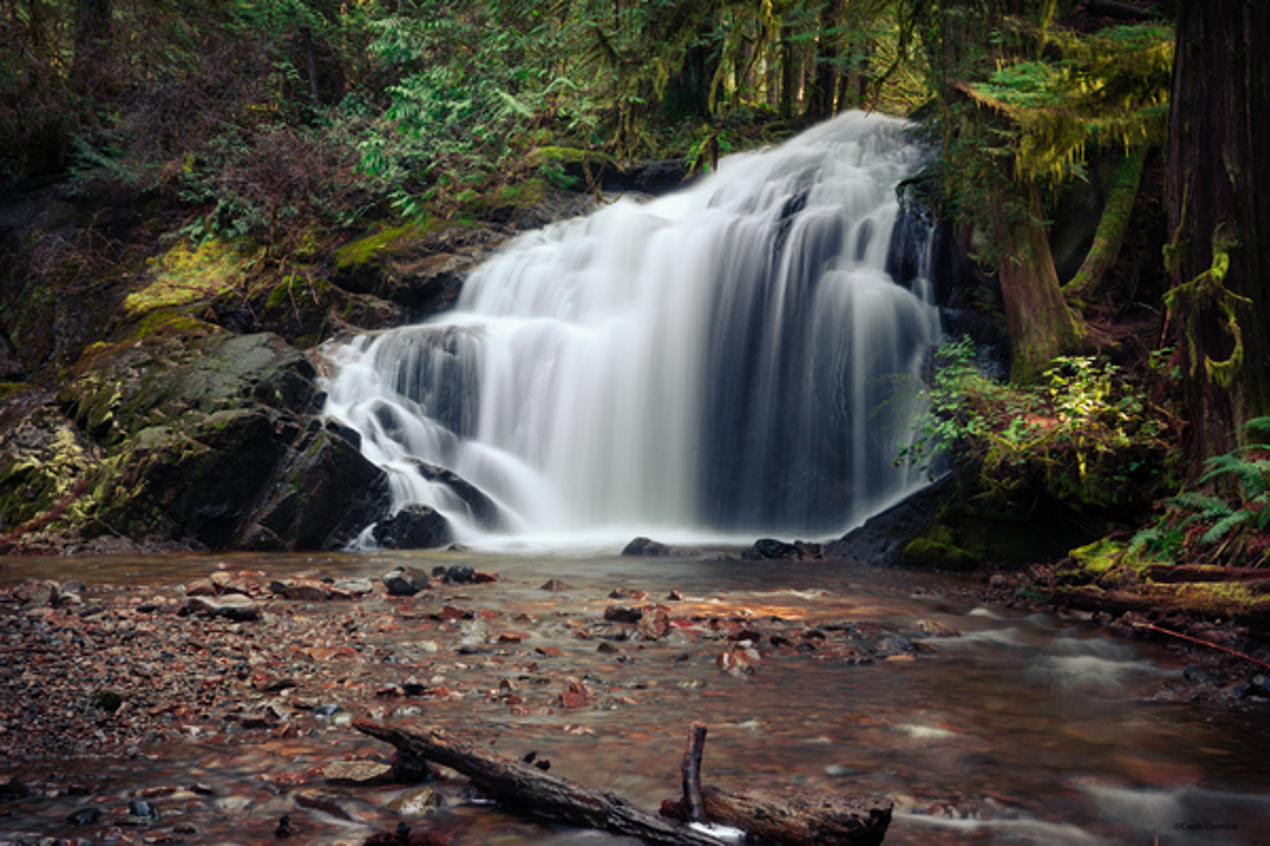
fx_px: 1764
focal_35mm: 50
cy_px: 423
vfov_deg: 27.0
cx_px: 635
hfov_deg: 39.6
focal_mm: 50
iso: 50
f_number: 20
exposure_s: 2
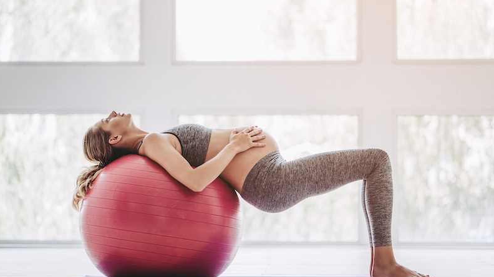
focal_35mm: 90
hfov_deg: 23.7
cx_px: 246
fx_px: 1179
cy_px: 141
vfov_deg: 13.4
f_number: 2
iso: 320
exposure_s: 1/400
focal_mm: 85
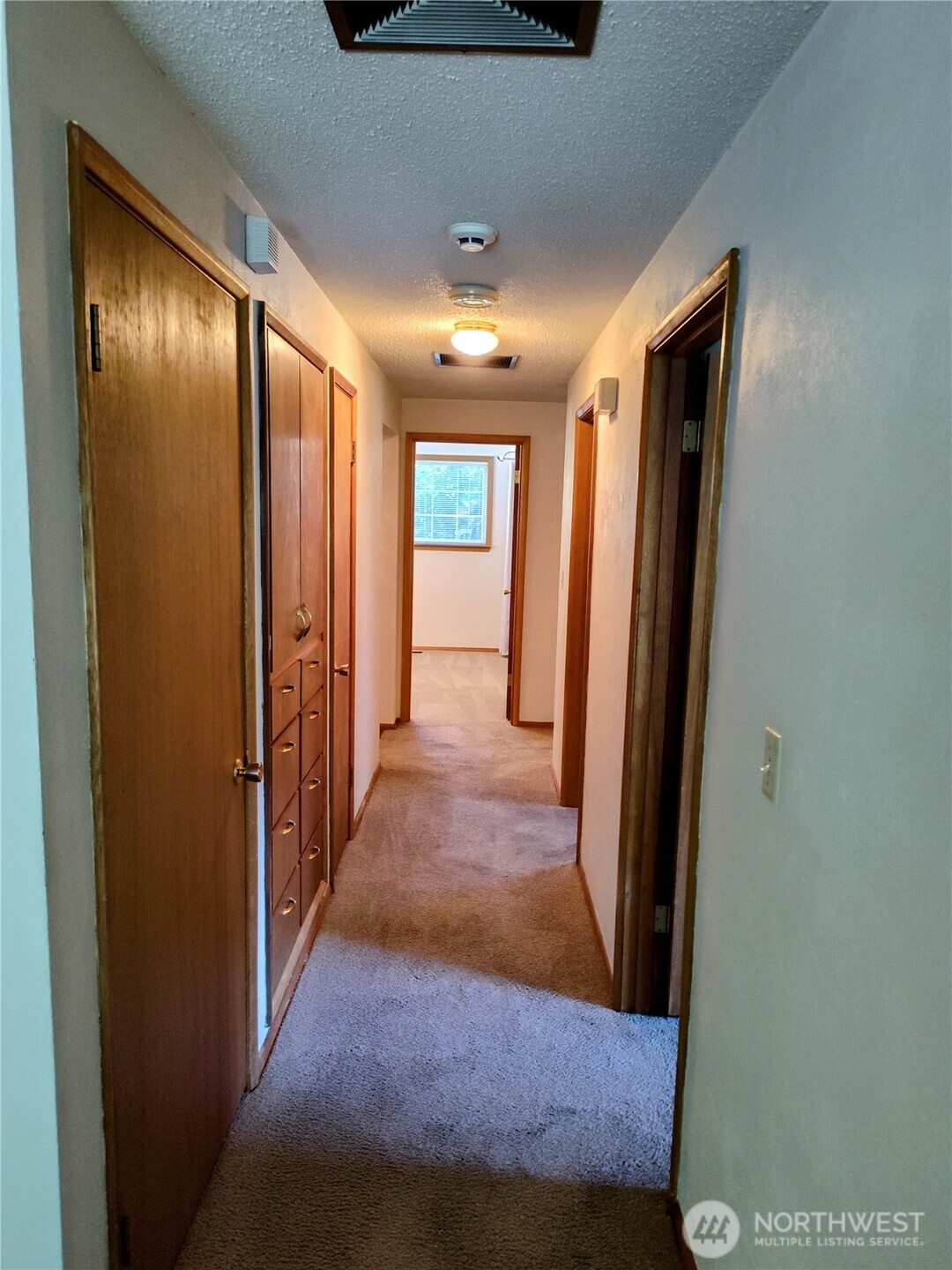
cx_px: 476
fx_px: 843
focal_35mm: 23
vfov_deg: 73.9
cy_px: 635
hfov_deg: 58.9
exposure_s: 1/40
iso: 1438
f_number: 1.8
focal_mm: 5.56
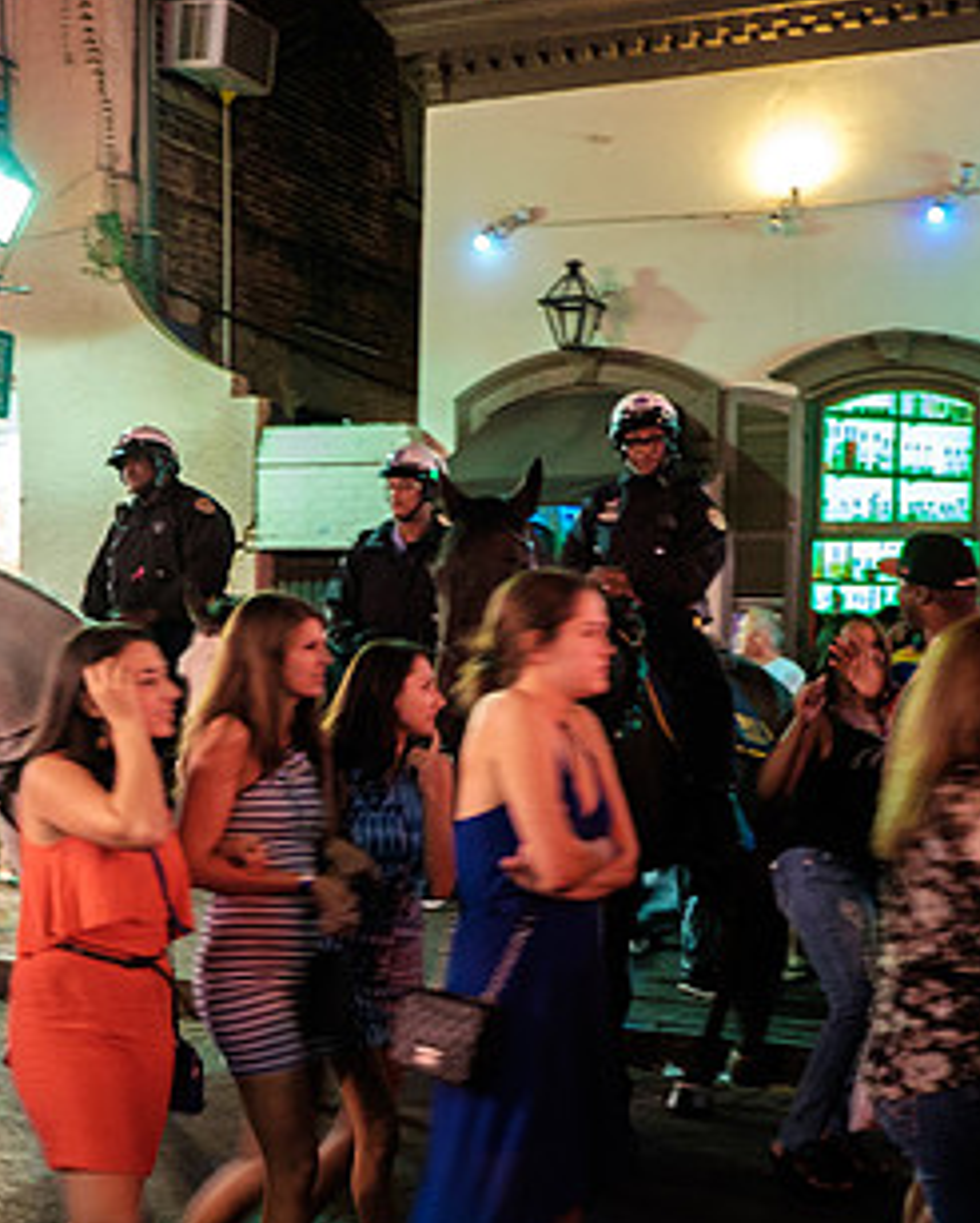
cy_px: 711
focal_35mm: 50
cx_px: 382
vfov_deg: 37.2
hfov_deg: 30.2
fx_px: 1811
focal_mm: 18
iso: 3200
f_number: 2.8
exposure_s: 1/15
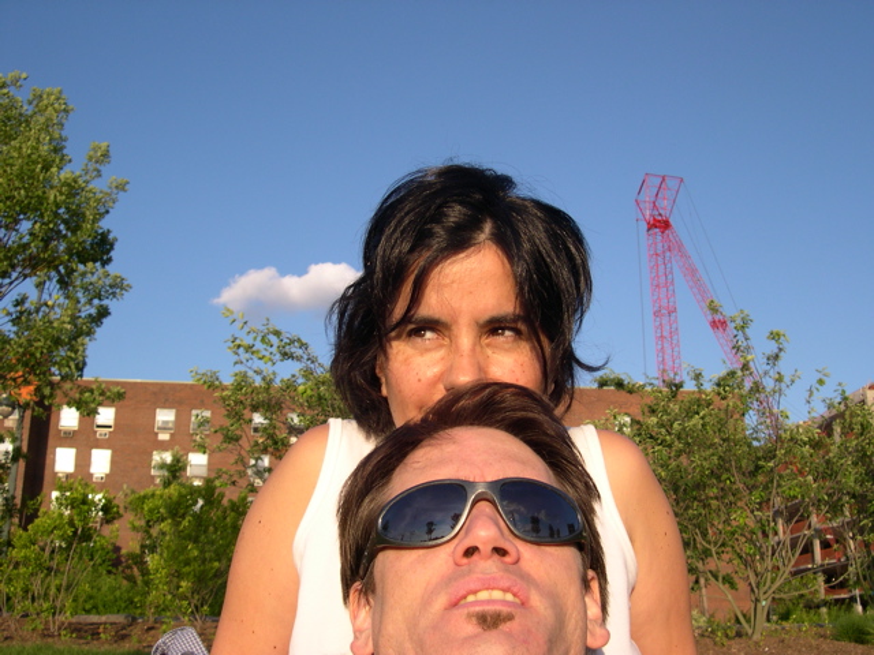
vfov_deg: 37.7
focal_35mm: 38
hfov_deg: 49.0
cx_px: 437
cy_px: 328
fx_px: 959
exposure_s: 1/112
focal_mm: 8
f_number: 7.6
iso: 100
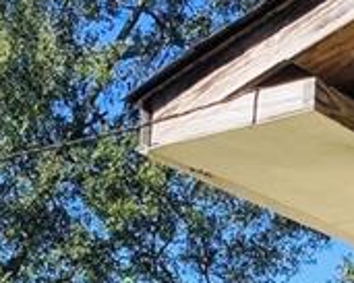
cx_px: 161
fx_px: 1426
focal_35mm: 136
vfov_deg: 10.3
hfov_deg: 14.2
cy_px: 595
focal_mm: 3.3
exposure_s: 1/554
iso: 25
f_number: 2.4
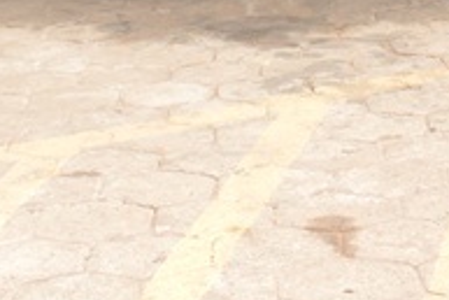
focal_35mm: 143
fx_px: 1785
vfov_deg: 8.6
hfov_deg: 14.3
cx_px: 168
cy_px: -464
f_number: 7.1
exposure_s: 1/200
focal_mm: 18
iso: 100
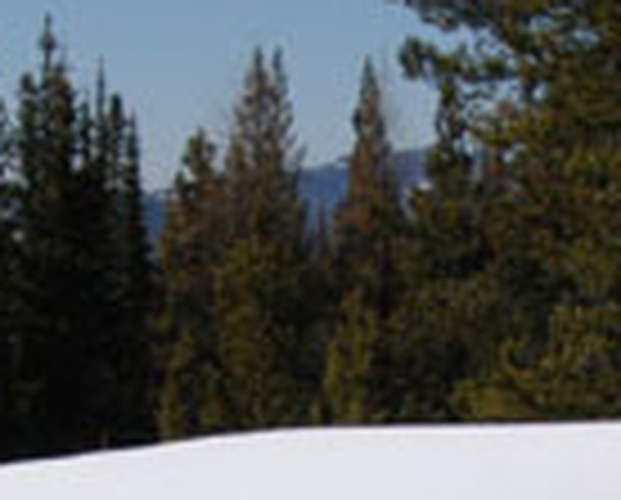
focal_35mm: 171
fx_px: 3150
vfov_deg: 8.8
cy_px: 777
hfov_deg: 11.0
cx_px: 756
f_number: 13
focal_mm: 24
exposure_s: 1/750
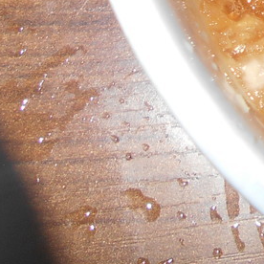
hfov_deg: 15.0
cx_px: 479
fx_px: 863
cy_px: -107
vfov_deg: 16.2
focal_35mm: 100
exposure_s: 1/25
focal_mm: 4.6
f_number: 8
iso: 80
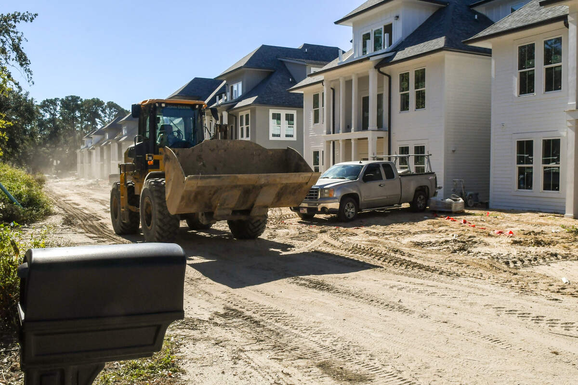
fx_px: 546
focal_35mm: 34
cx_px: 289
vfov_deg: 38.9
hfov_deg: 55.8
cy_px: 192
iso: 800
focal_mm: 17
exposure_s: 1/1600
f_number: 11
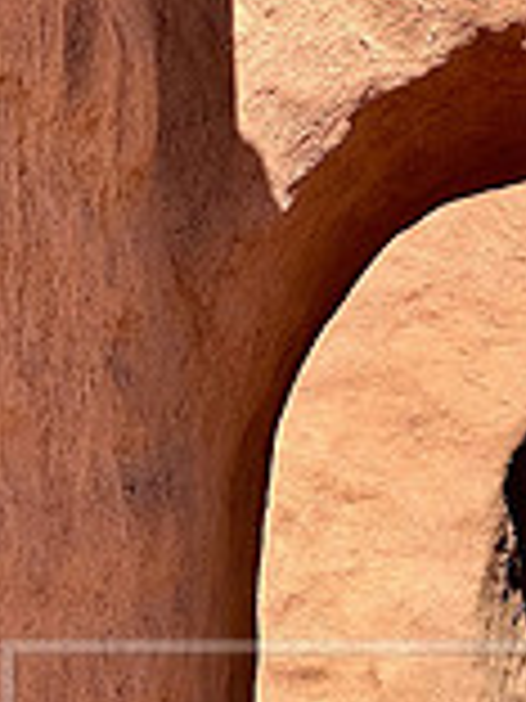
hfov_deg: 6.7
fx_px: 4498
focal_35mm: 222
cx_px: 575
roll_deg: -1.0
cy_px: 788
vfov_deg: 8.8
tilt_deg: -2.6
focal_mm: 9
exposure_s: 1/440
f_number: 2.8
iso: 32
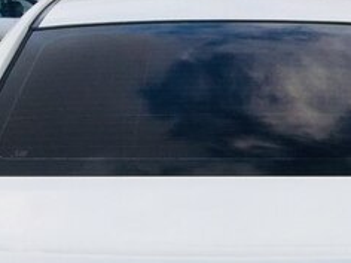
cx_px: 226
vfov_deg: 17.4
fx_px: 821
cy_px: 311
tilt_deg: -20.9
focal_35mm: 81
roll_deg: -2.5
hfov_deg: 24.0
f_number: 2.2
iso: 32
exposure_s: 1/879
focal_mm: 4.15
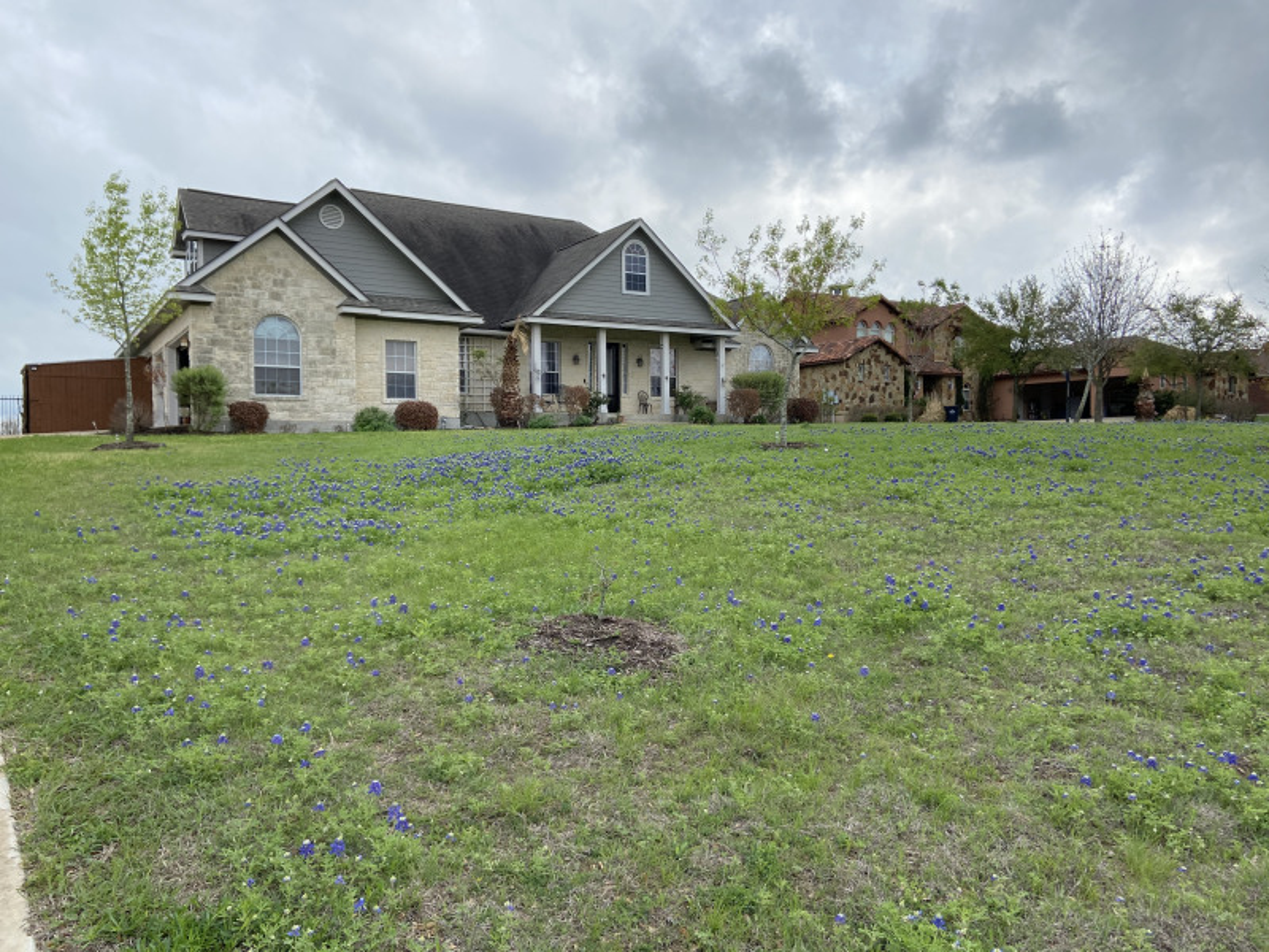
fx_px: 953
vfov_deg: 53.1
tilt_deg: -0.9
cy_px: 476
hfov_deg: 67.3
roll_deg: +0.4
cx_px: 634
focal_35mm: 26
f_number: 1.8
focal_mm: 4.25
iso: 32
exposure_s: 1/2890
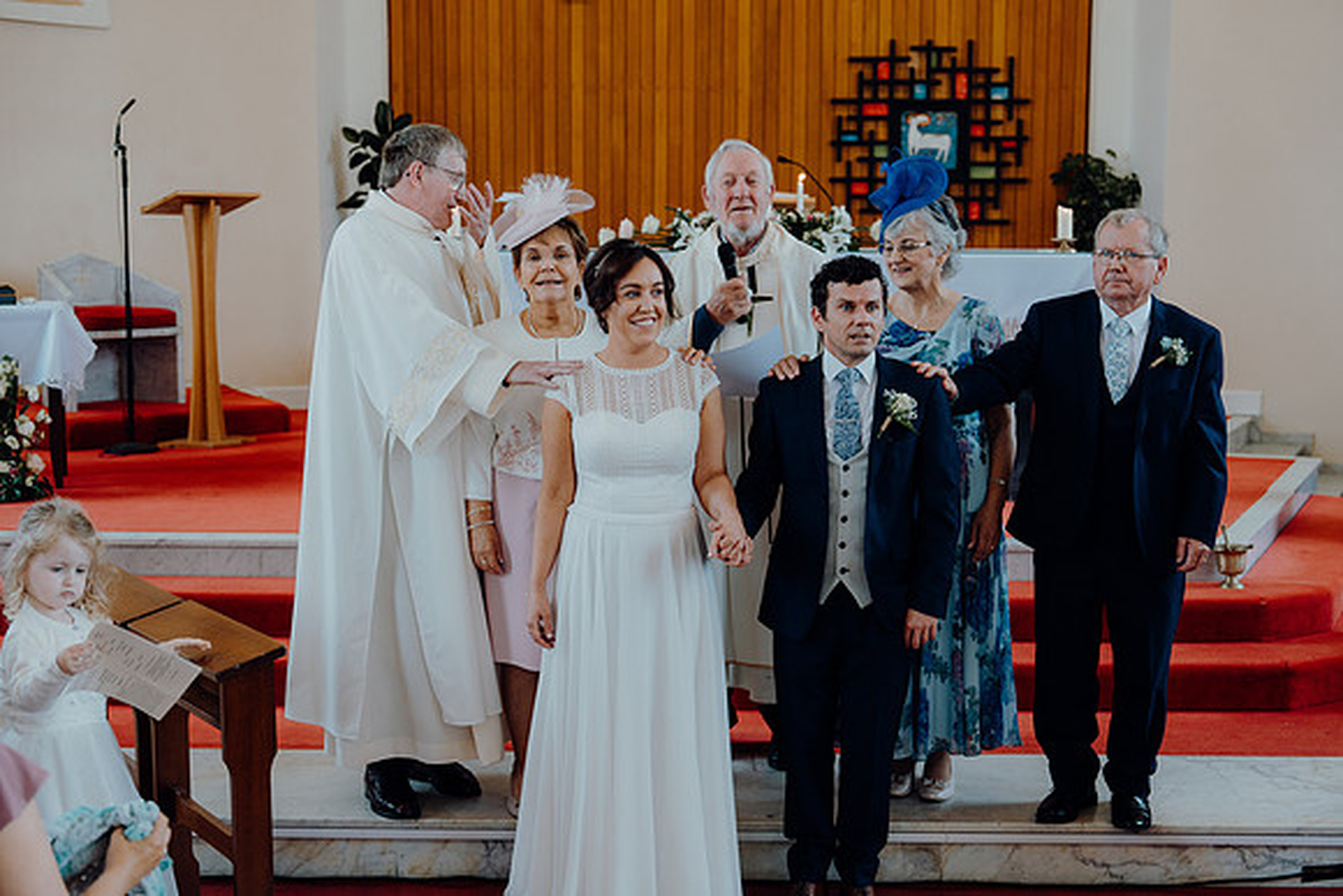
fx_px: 1754
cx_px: 672
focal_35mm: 47
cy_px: 448
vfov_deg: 28.7
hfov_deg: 41.9
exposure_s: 1/200
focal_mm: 47
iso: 500
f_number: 2.8
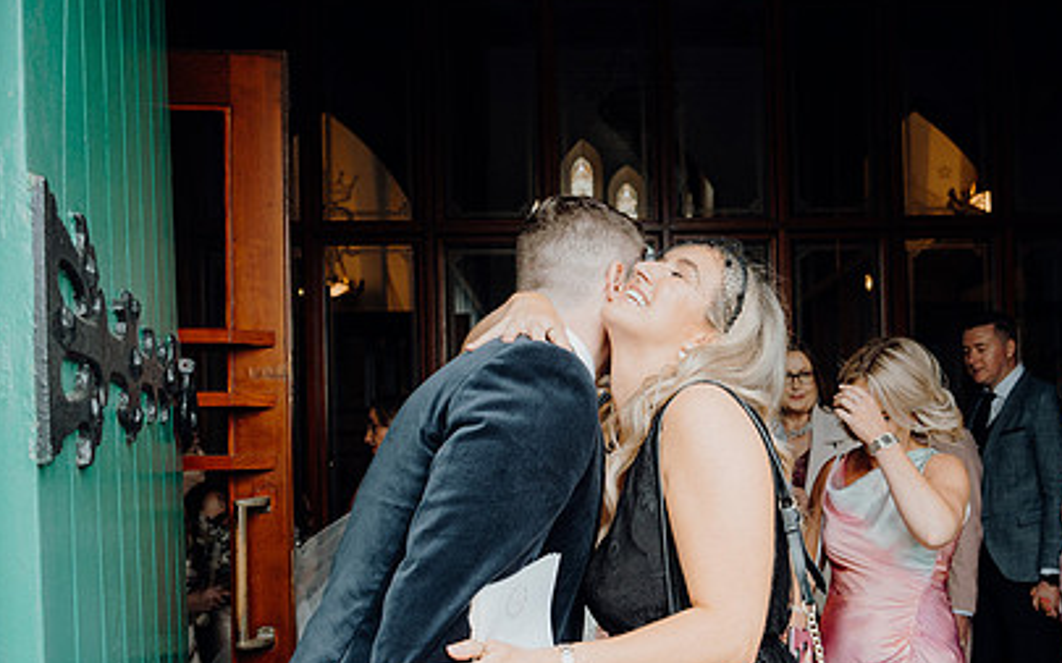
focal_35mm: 35
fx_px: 1013
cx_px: 642
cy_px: 452
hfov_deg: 54.9
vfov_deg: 35.8
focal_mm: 24
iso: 320
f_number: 3.5
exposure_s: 1/200
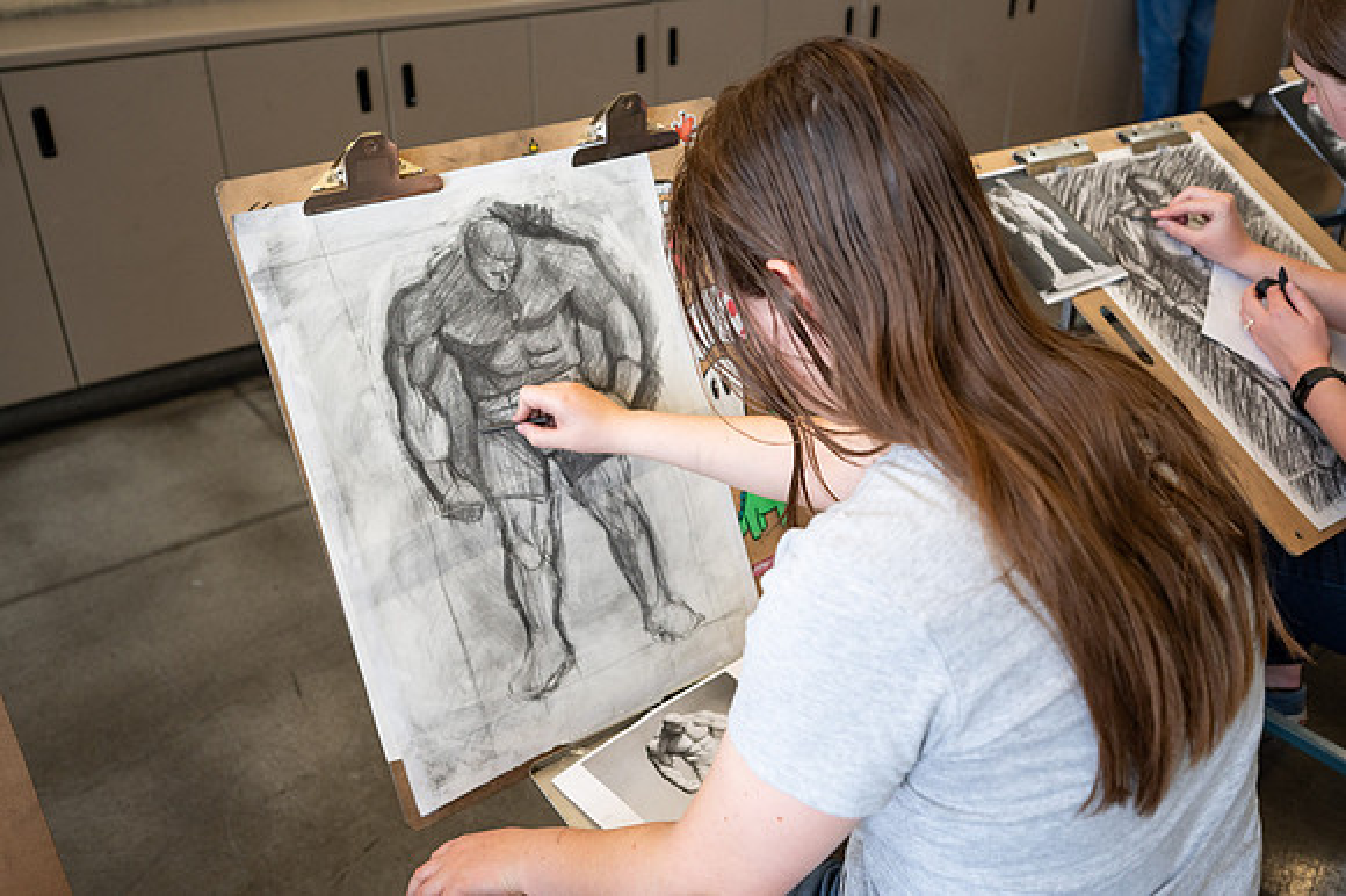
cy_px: 448
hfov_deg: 62.0
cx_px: 673
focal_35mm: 30
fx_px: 1121
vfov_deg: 43.6
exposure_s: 1/160
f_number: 4
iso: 1000
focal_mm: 30
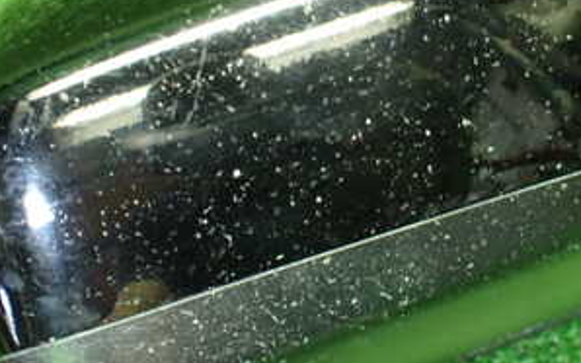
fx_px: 1013
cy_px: 146
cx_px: 388
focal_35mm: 64
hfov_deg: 31.7
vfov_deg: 20.3
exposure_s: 1/40
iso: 800
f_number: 2.3
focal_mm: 5.4
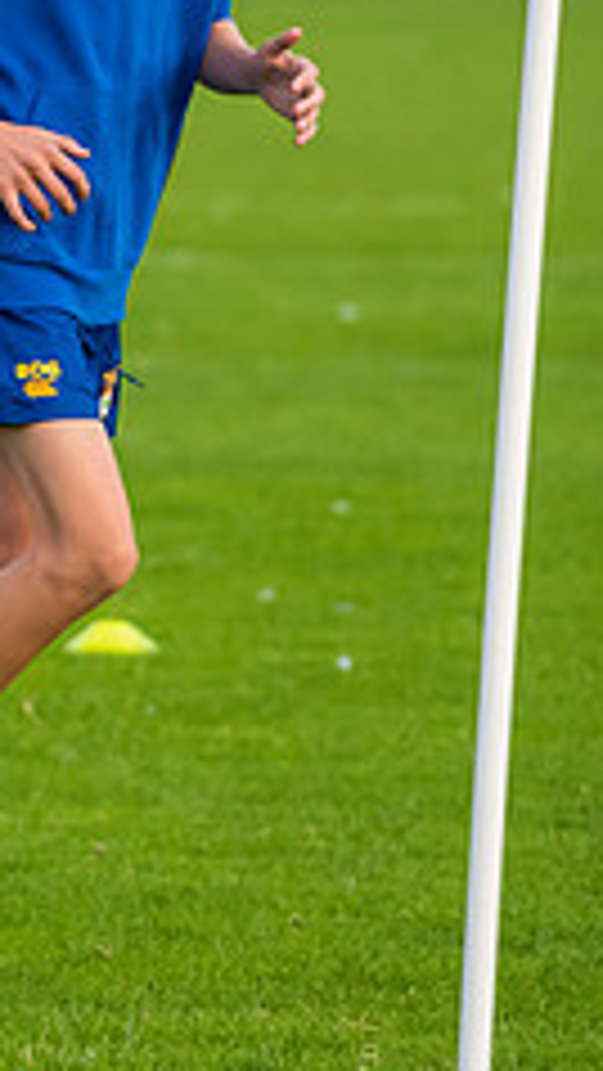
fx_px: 17128
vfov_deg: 3.6
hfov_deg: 2.0
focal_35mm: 603
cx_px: -398
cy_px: 129
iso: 1600
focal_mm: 200
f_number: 4.5
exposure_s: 1/1250
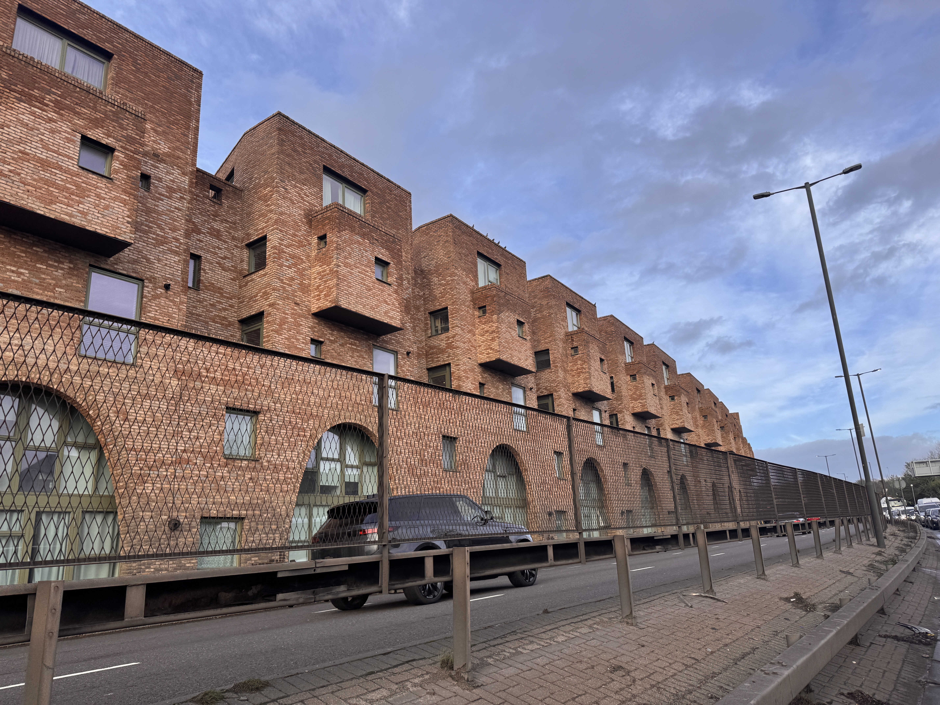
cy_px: 352
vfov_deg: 56.8
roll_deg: +3.4
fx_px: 652
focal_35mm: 24
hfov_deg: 71.6
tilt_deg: +14.7
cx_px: 470
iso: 80
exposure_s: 1/1311
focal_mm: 6.76
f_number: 1.78
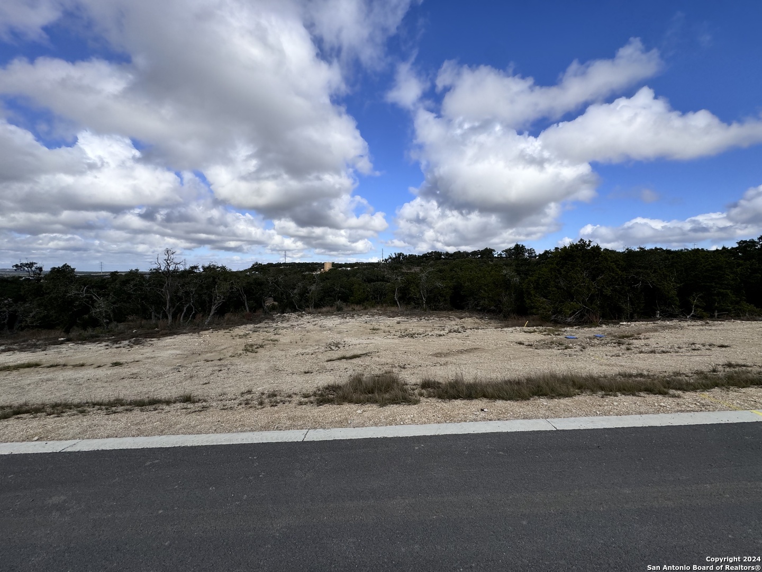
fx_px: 308
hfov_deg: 102.1
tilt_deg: -2.3
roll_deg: +1.3
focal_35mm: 14
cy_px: 286
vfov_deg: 85.7
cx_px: 381
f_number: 2.2
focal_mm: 2.22
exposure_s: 1/2494
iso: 50
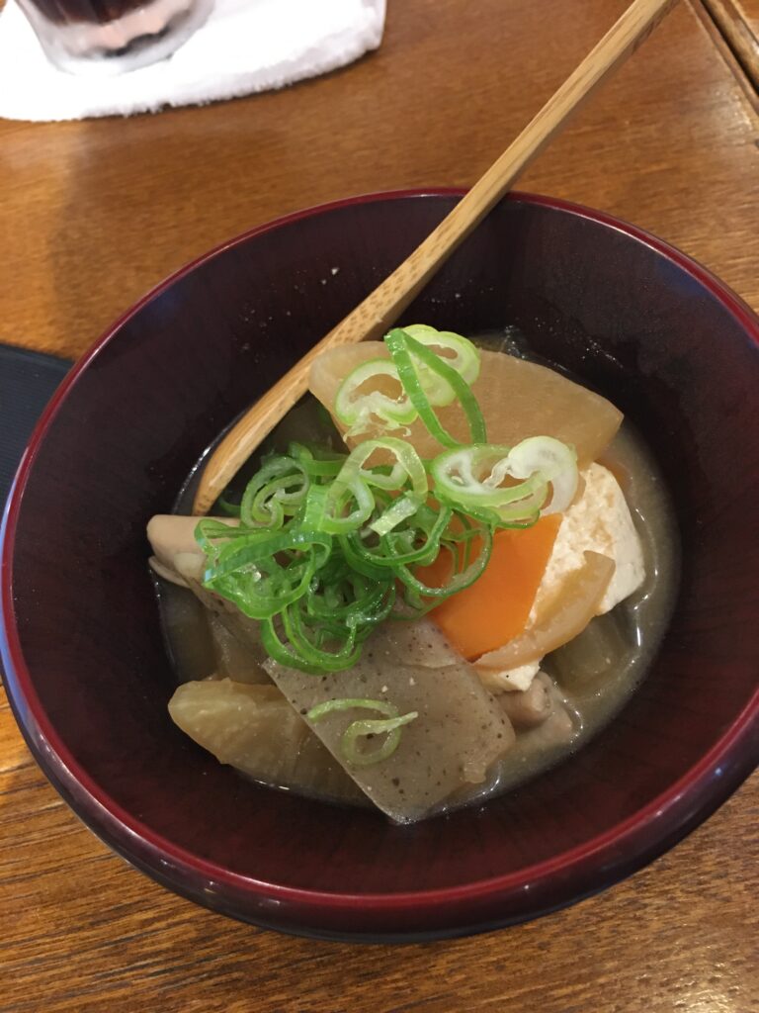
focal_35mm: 29
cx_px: 380
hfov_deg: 48.2
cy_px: 506
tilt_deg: -57.7
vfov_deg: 61.7
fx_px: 848
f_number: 2.2
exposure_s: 1/15
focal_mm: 4.15
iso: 200
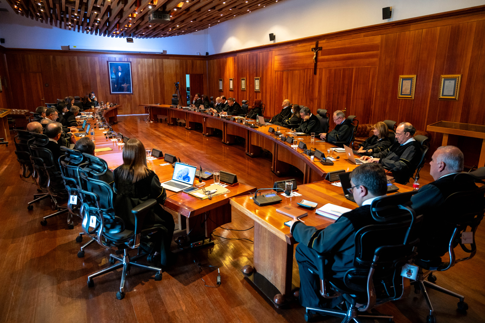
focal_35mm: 24
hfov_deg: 73.8
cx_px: 242
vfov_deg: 53.1
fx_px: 323
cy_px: 162
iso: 4000
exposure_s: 1/60
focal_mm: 24
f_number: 4
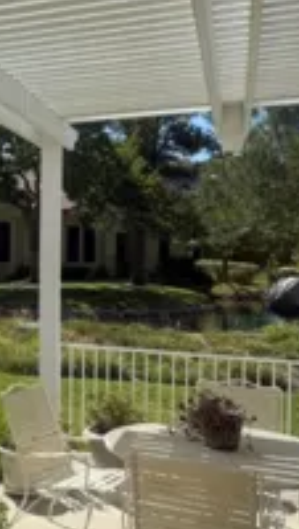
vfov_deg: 43.7
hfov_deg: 22.2
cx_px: -116
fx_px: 660
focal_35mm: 47
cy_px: 259
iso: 80
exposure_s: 1/4167
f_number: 1.78
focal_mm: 6.76
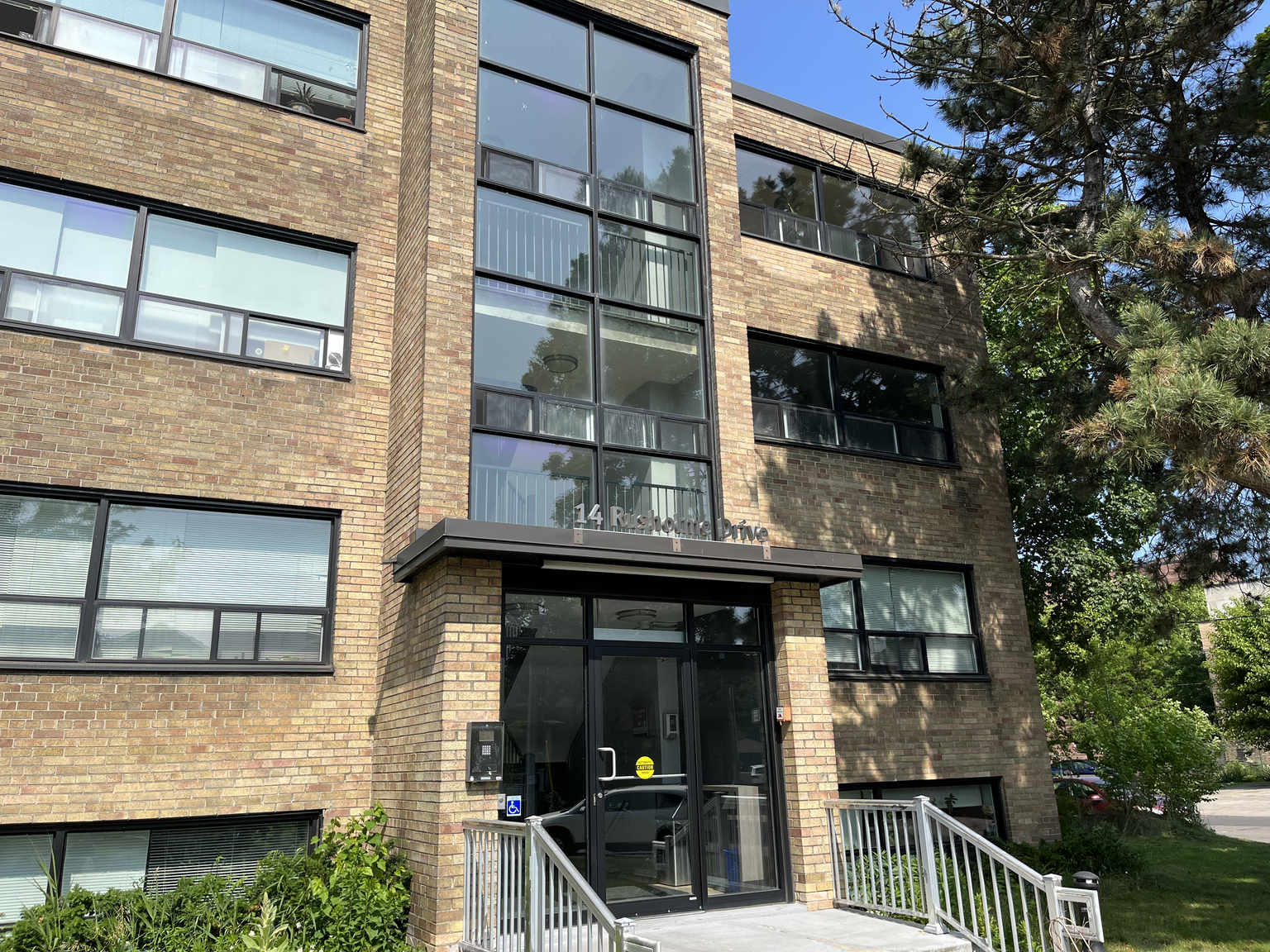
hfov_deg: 67.3
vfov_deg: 53.1
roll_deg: +1.9
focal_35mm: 26
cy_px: 476
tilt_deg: +17.0
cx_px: 635
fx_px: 954
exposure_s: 1/2571
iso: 50
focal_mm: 5.1
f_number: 1.6
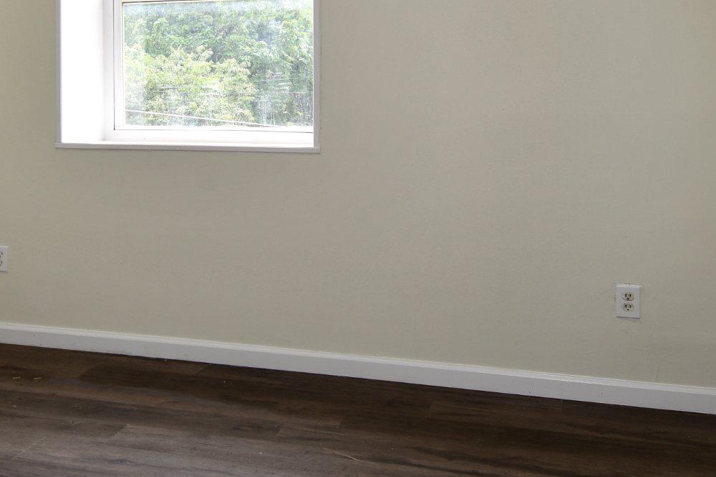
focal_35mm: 37
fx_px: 736
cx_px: 287
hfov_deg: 51.5
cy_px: 136
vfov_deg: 35.4
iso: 125
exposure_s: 1/125
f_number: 5.6
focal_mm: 12
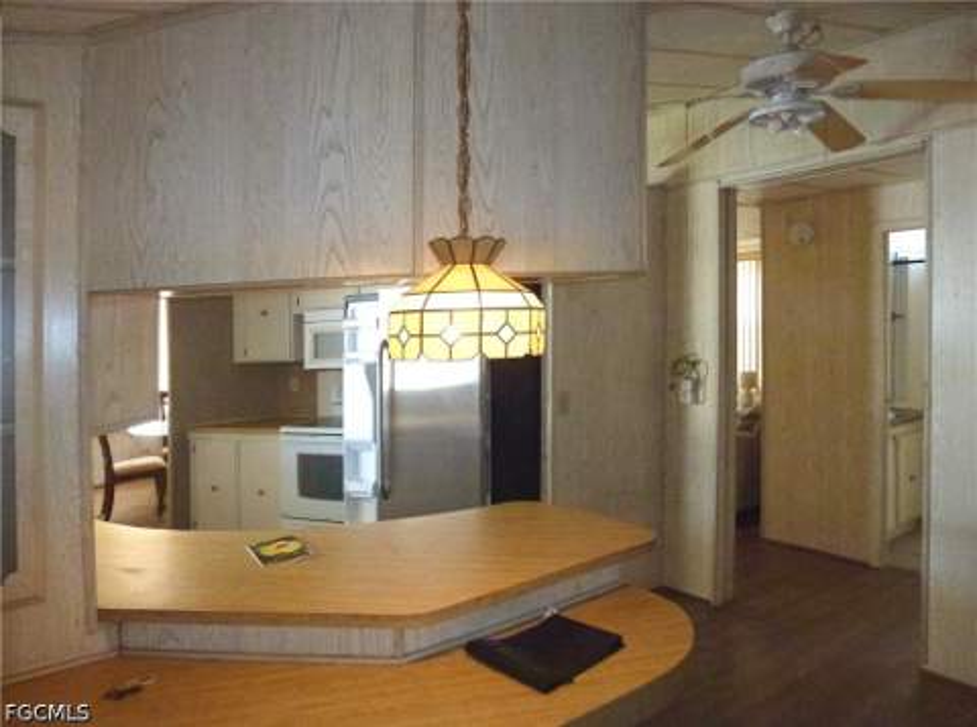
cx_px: 488
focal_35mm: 24
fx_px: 675
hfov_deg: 71.8
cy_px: 364
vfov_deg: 56.6
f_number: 3.3
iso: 800
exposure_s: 1/60
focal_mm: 4.3
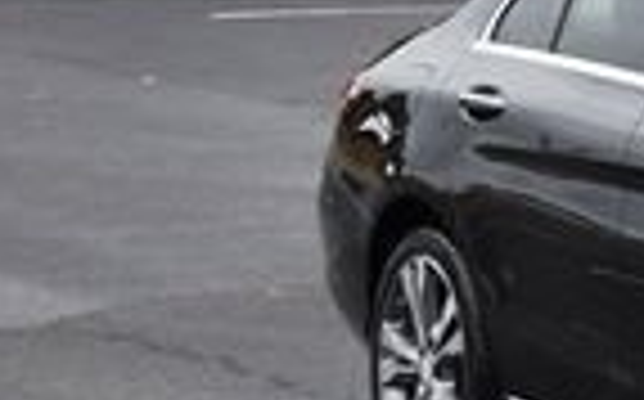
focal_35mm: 247
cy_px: 119
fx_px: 4330
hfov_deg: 8.0
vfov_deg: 5.3
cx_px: 1392
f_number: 5.6
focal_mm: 36
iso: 250
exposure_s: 1/250
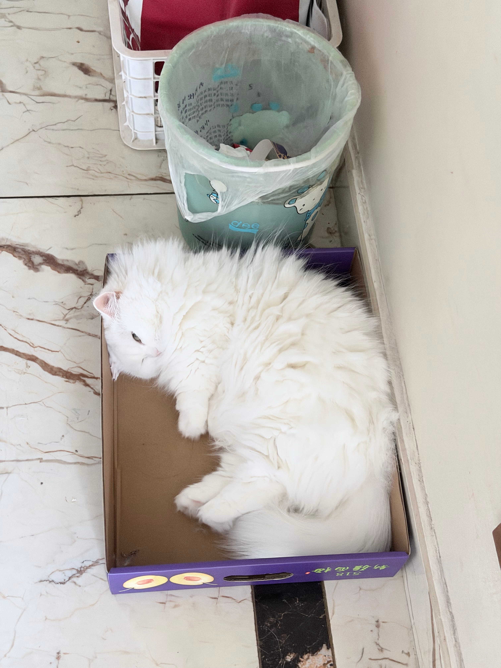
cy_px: 334
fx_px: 926
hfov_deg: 30.3
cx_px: 250
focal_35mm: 48
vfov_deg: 39.7
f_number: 1.78
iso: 800
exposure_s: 1/28
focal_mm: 6.76
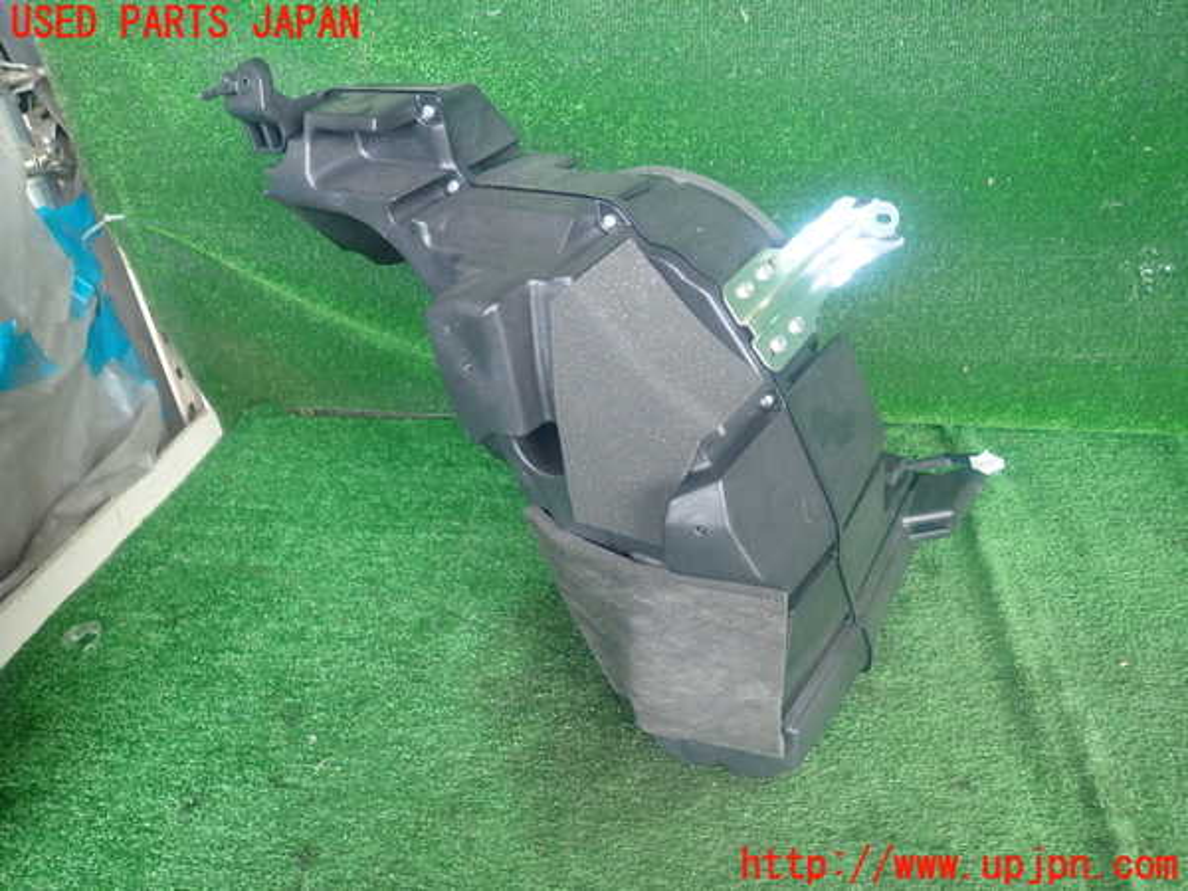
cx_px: 594
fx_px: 858
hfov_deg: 69.4
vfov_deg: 54.9
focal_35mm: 25
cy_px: 446
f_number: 2
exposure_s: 1/50
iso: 200
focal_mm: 4.5
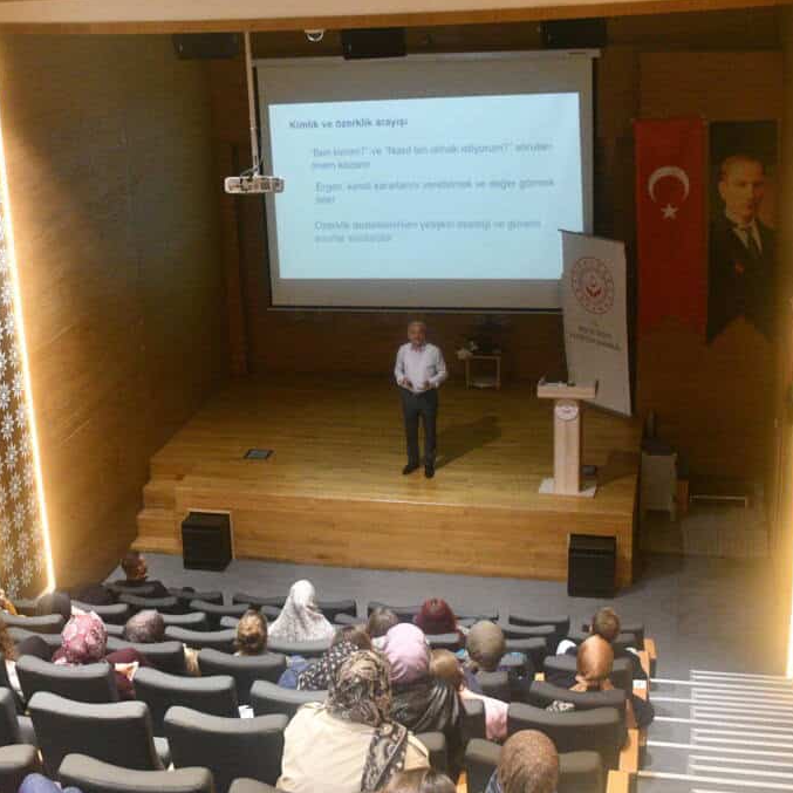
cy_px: 396
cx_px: 258
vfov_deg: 31.6
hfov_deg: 31.4
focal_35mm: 54
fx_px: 1400
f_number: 5.6
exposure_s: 1/125
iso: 6400
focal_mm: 28
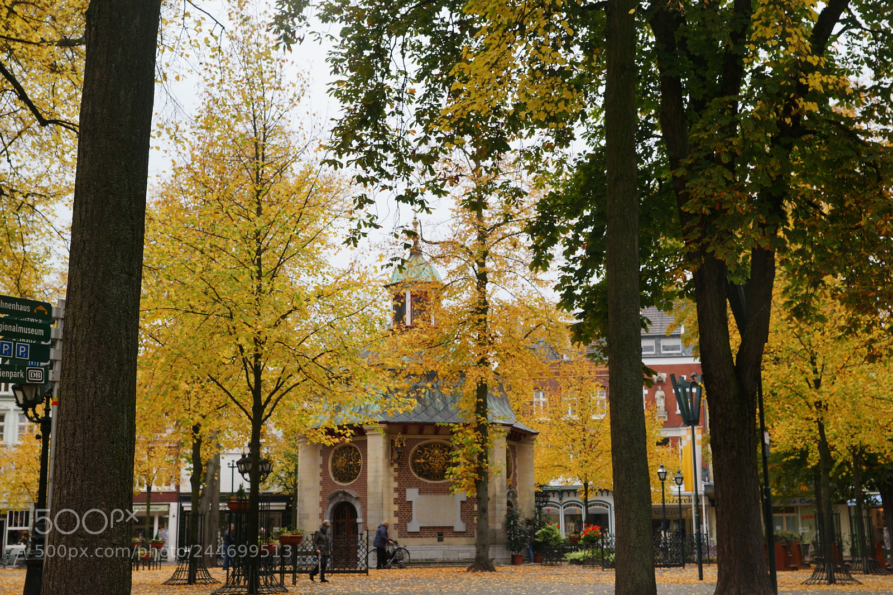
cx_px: 446
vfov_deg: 27.0
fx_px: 1240
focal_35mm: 50
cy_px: 298
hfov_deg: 39.6
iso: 400
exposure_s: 1/200
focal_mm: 50
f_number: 6.3
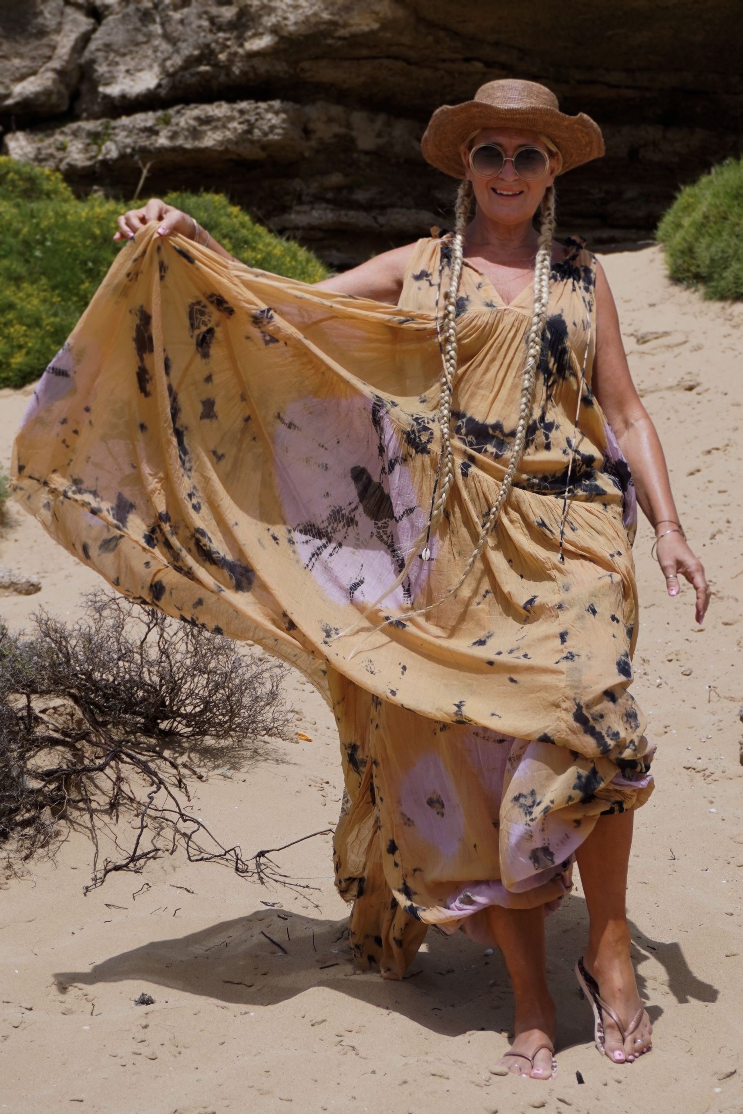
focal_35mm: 57
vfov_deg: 35.1
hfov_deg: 23.8
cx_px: 372
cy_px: 557
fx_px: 1764
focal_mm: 38
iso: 100
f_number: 5.6
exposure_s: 1/1000
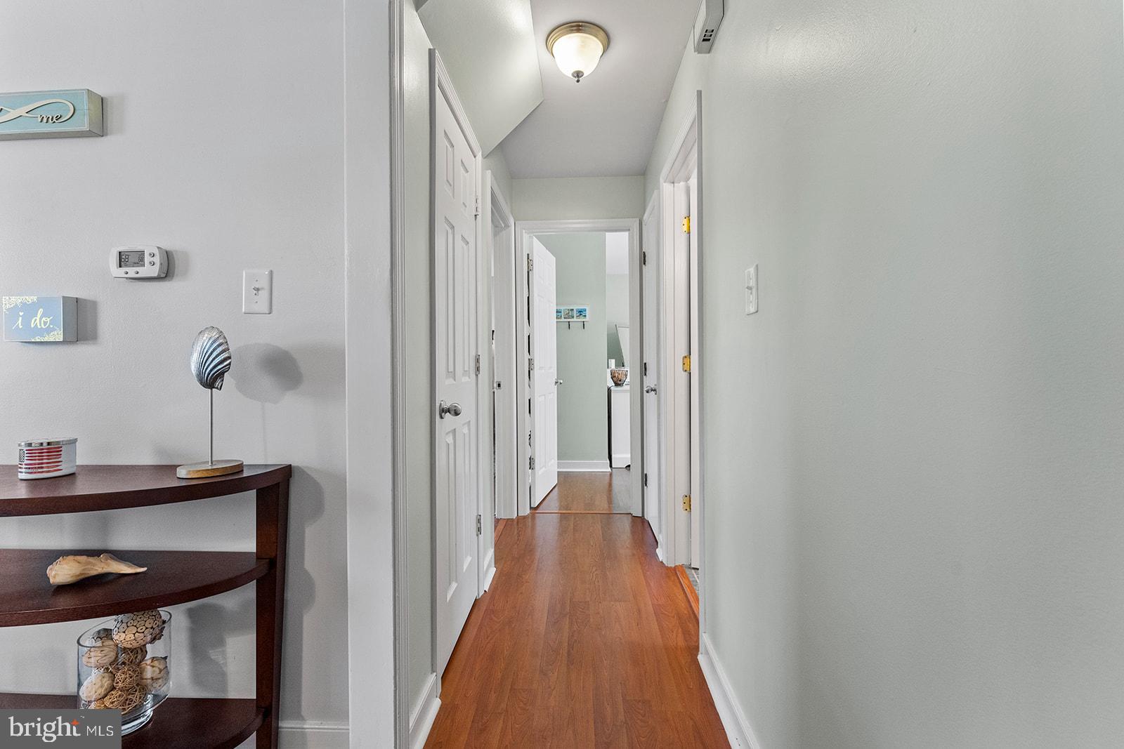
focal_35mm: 15
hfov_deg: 100.4
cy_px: 374
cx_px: 562
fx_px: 468
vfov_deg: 77.3
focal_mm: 15
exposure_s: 1/15
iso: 800
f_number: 8
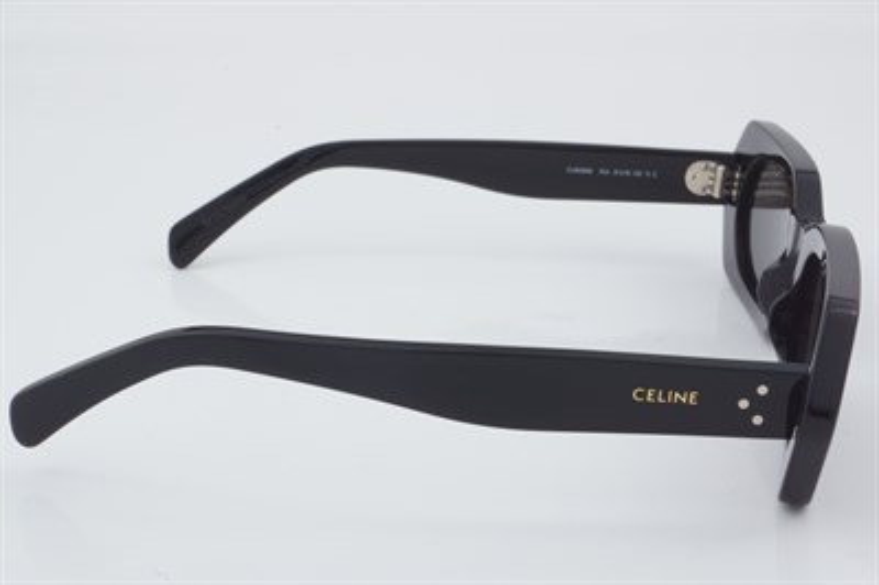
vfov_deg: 18.2
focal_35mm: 75
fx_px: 1830
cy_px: 292
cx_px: 440
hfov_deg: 27.0
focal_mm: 50
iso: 100
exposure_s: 1/3
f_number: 32
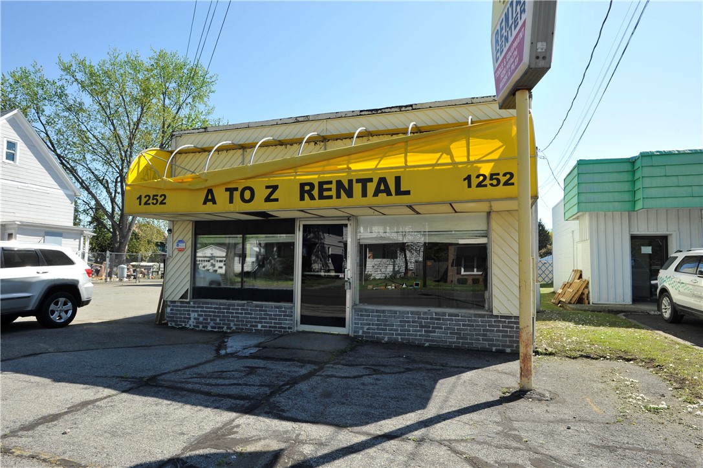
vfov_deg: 53.1
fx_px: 468
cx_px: 352
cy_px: 234
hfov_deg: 73.8
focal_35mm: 24
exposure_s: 1/200
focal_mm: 24
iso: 200
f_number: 8
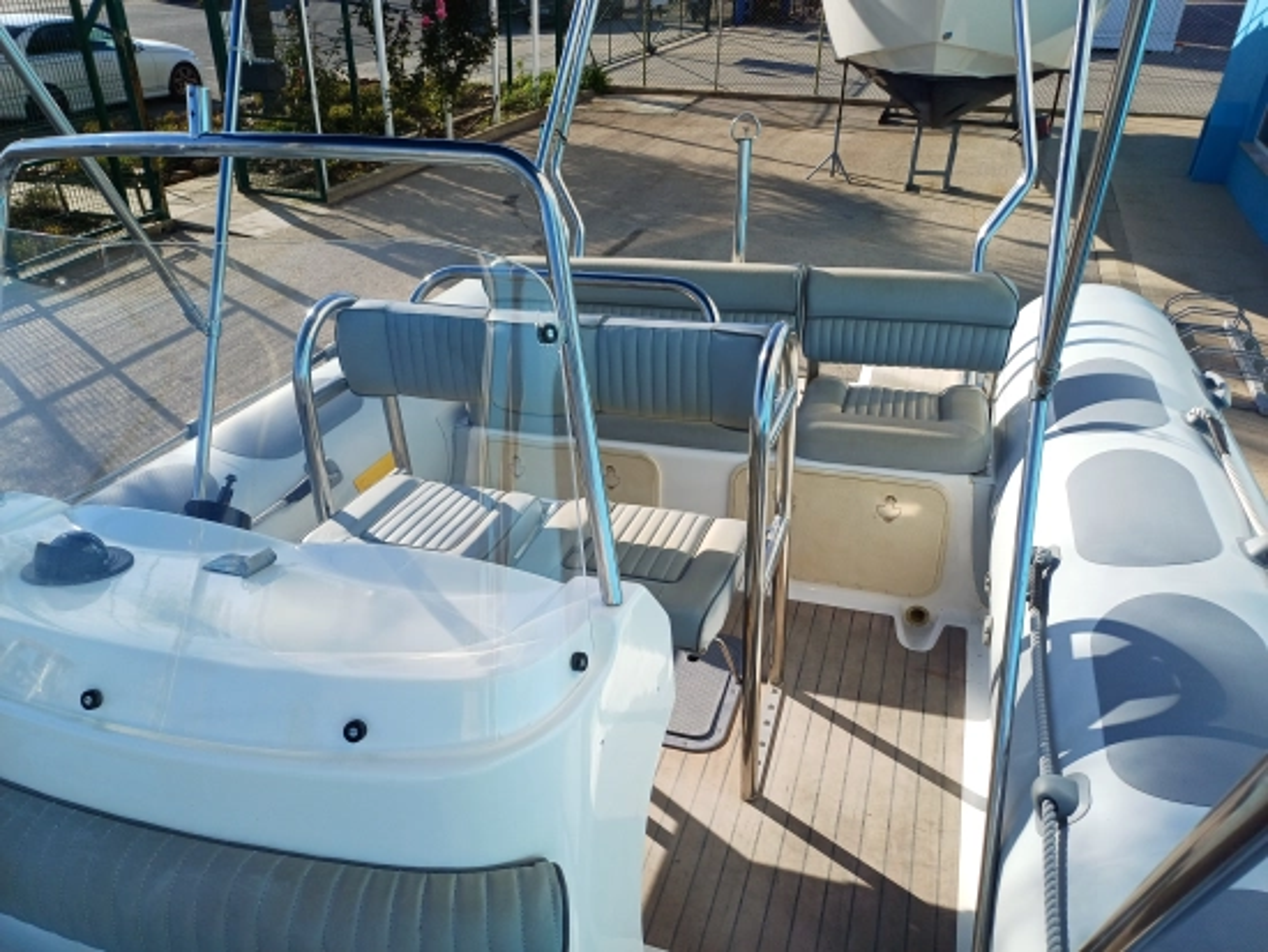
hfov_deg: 69.4
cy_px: 476
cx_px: 634
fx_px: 916
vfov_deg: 54.9
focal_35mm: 25
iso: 50
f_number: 1.8
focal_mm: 4.65
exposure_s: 1/1095
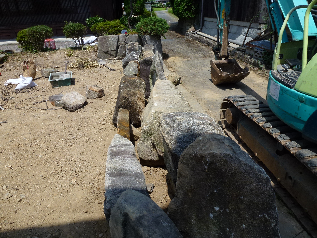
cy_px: 119
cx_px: 158
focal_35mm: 24
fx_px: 220
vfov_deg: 56.8
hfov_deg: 71.6
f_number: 4
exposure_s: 1/800
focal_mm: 4.3
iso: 100
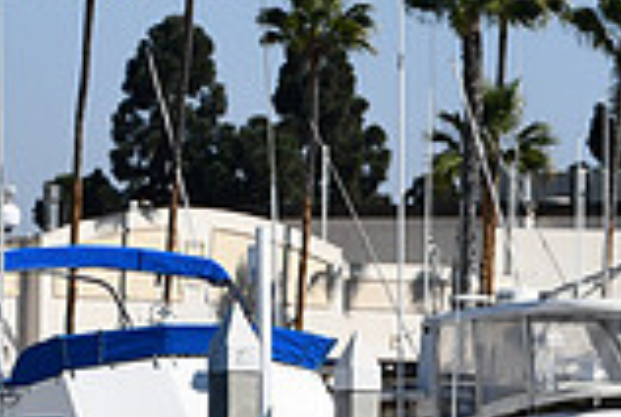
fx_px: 9488
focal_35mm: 549
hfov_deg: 3.7
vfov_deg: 2.5
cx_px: -468
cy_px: 620
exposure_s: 1/500
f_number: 8
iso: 100
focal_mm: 100
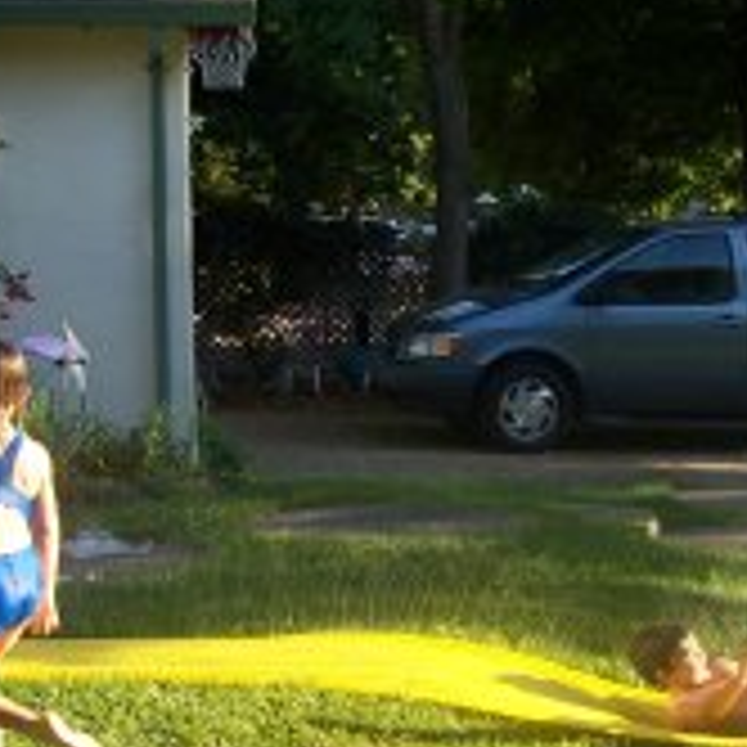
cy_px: 500
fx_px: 1929
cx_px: 616
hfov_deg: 21.6
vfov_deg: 21.8
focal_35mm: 79
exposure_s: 1/350
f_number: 2.8
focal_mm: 5.6
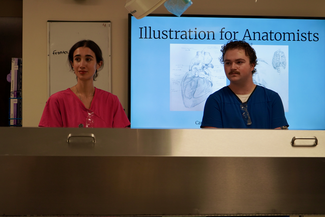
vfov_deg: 19.5
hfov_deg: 28.8
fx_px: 632
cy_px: 108
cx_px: 162
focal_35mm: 70
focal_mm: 70
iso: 1250
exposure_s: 1/160
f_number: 5.6
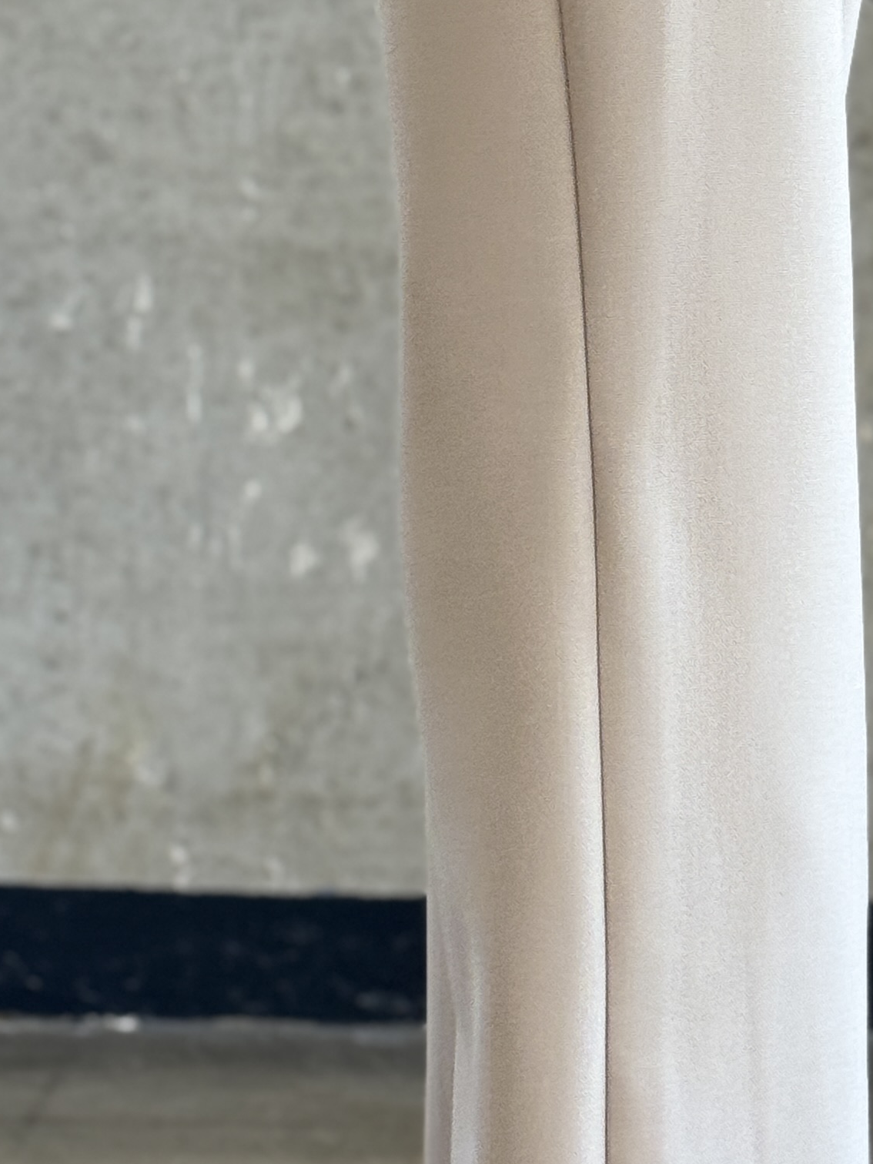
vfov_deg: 15.3
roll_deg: -1.0
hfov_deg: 11.6
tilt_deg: -4.6
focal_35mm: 128
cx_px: 637
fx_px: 4304
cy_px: 313
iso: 100
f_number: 1.78
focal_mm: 6.76
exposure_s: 1/100
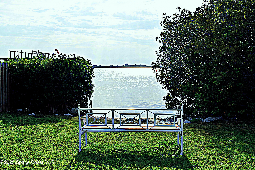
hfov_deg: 55.1
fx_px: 245
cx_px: 128
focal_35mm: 34
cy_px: 85
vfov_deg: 38.4
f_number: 25
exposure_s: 1/200
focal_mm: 23
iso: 640
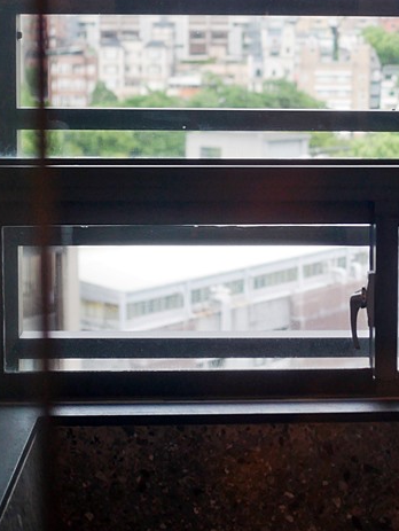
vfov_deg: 18.1
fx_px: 1658
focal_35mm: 108
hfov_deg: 13.6
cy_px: 151
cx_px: 363
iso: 200
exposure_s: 1/100
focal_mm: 25
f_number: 1.8
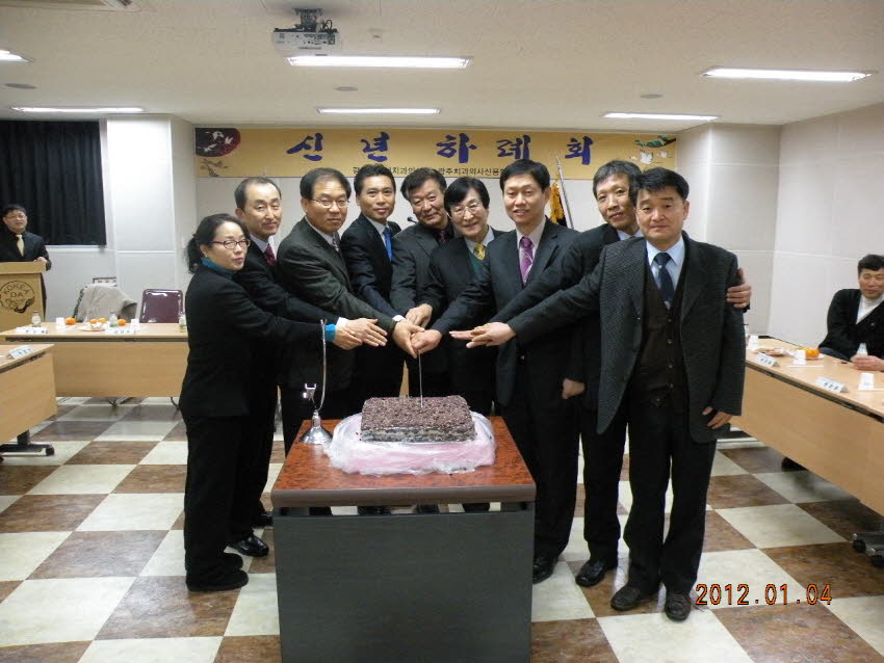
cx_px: 442
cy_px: 332
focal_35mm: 27
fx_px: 690
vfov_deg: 51.4
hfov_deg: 65.3
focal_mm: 4.7
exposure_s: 1/49.7
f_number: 2.8
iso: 400
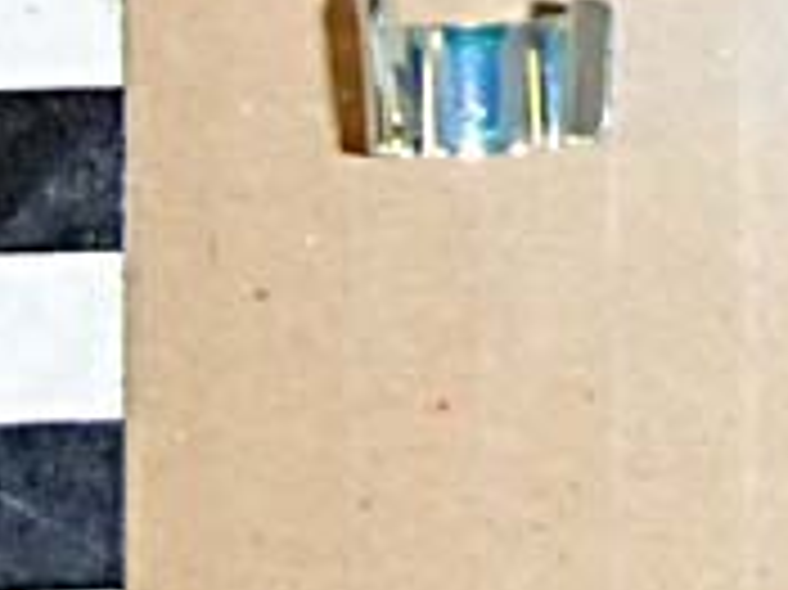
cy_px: -347
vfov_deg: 9.1
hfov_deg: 12.5
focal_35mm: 157
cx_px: 774
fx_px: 3572
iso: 800
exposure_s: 1/500
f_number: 4.8
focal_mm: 7.73
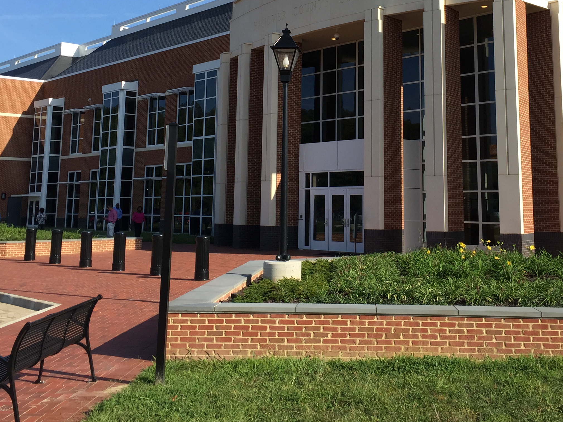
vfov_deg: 30.2
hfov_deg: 40.3
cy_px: 90
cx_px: 335
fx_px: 764
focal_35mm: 47
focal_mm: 4.15
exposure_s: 1/1464
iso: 32
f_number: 2.2
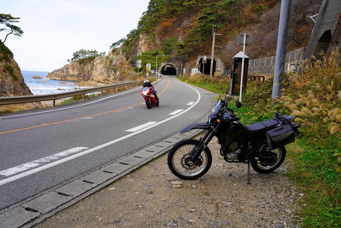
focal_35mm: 29
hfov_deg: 63.7
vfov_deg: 44.9
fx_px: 275
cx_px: 170
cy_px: 114
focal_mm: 29
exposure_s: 1/125
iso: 100
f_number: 7.1
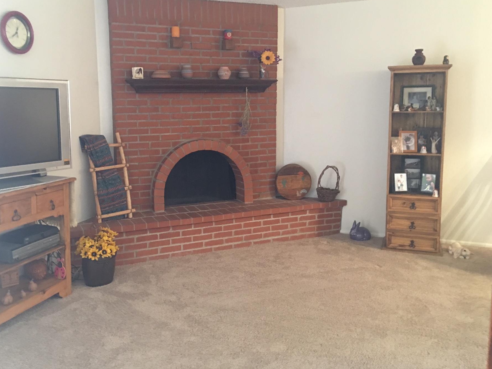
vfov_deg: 42.9
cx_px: 221
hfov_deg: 55.2
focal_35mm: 33
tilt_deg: -6.7
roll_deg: +0.6
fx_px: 469
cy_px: 166
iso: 125
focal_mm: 4.15
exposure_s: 1/4
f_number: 2.2
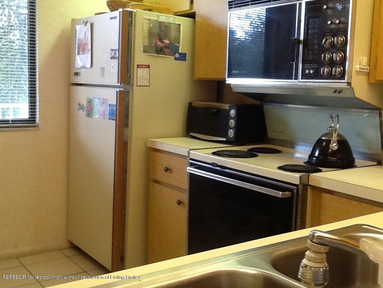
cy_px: 144
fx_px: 487
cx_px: 192
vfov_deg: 32.9
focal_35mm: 44
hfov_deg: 42.9
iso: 125
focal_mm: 2.03
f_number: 2.4
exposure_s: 1/33
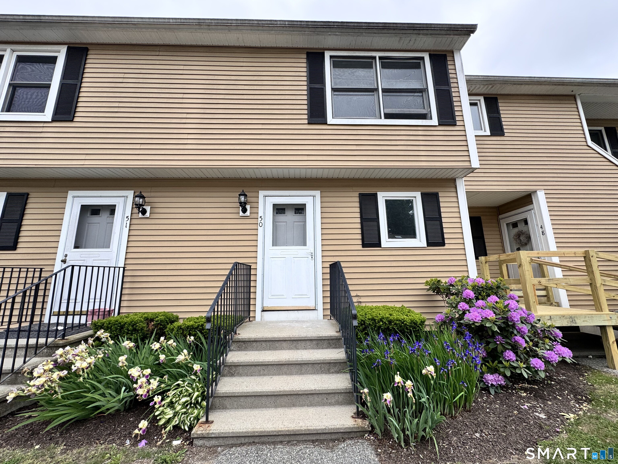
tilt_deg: +12.5
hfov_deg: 102.1
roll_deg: +1.3
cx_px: 309
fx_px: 250
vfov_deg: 85.7
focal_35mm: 14
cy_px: 232
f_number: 2.2
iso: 40
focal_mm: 2.22
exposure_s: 1/652
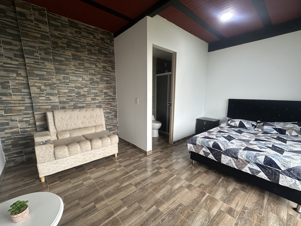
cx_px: 151
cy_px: 120
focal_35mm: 15
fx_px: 130
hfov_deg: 98.2
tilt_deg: -10.9
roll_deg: -0.3
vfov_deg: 81.7
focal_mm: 2.22
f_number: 2.2
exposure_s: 1/99
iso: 80
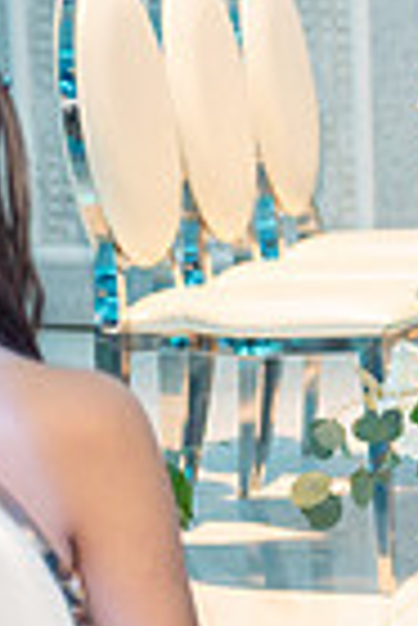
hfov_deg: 6.8
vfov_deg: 11.1
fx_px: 3179
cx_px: 1281
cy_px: 682
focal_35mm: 183
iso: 1600
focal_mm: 44
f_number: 2.8
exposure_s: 1/125
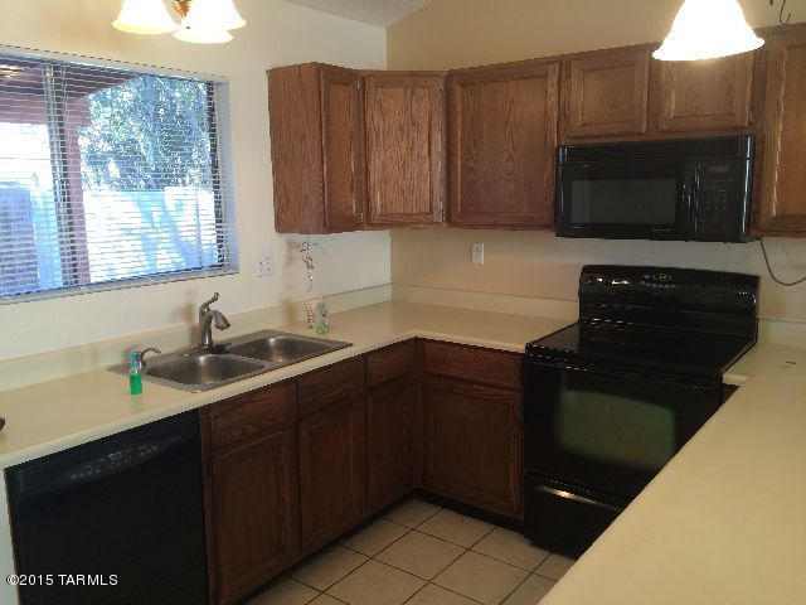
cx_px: 403
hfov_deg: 61.7
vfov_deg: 48.2
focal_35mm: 29
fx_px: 675
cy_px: 302
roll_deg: +1.1
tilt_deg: -10.2
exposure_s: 1/30
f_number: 2.2
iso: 80
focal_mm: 4.15
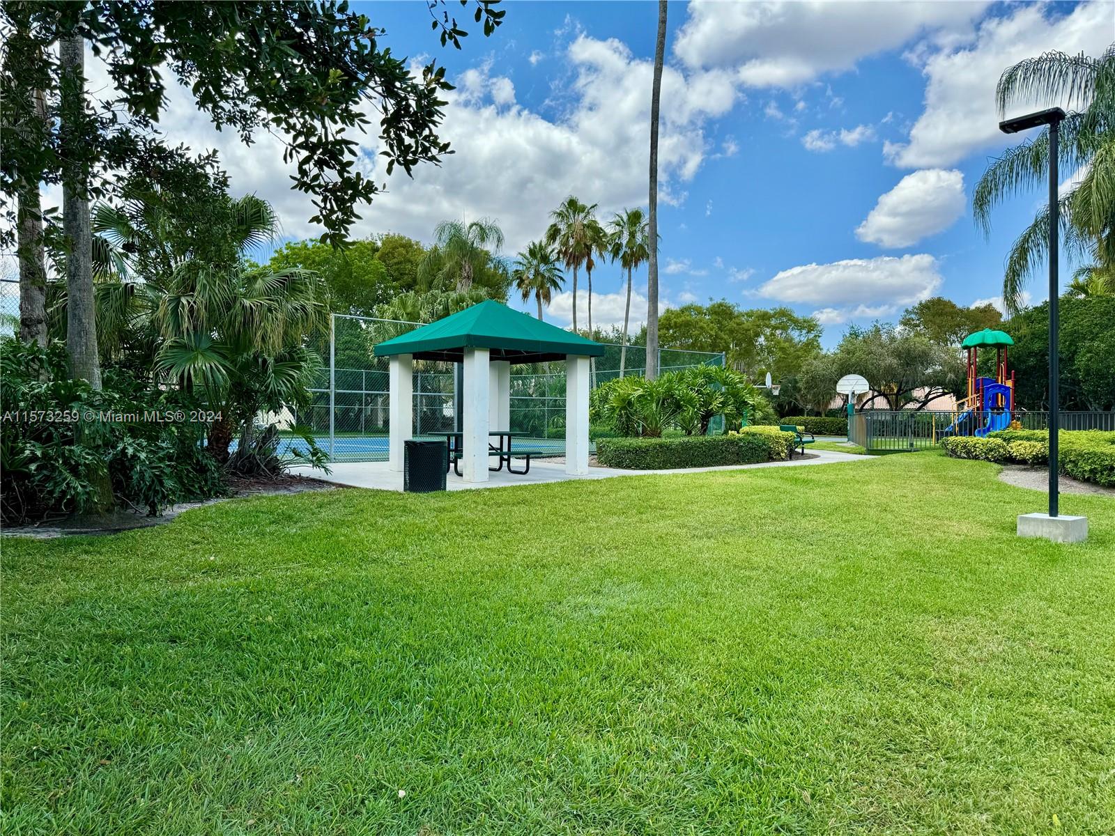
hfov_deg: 71.6
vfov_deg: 56.8
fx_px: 773
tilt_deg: -0.7
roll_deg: -0.2
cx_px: 558
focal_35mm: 24
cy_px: 418
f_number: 1.78
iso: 80
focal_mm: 6.76
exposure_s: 1/3802
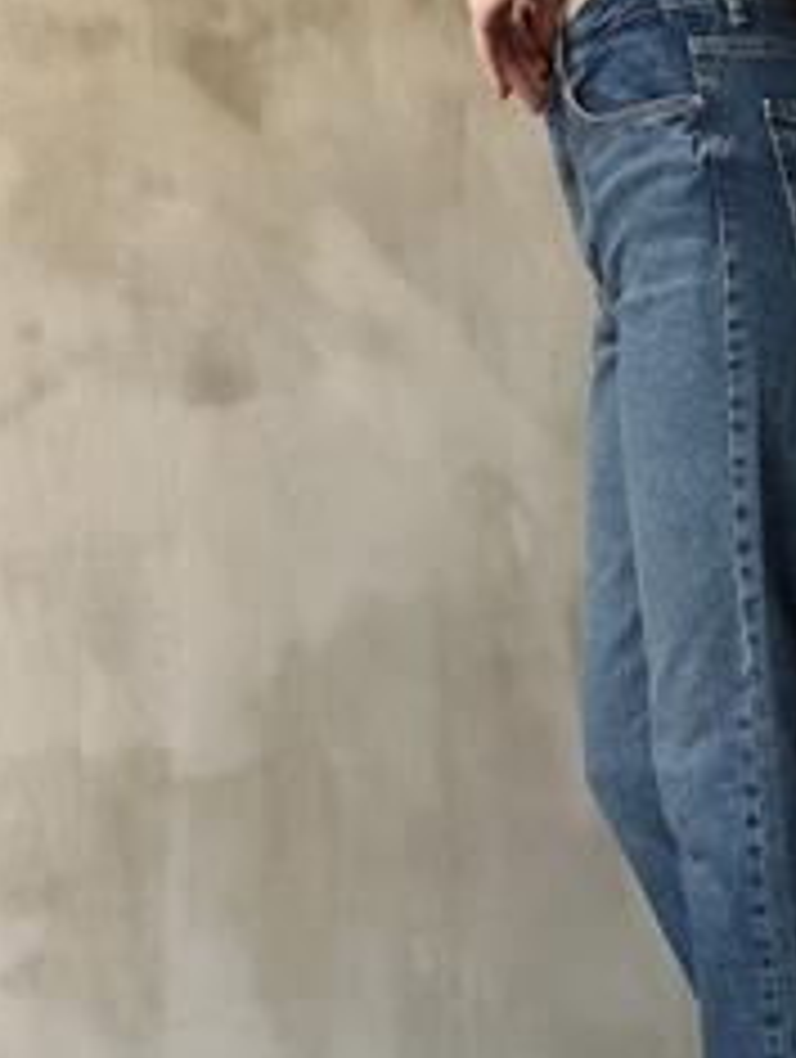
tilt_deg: +3.6
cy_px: 626
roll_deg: +0.4
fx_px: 2660
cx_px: 693
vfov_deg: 22.4
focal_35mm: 87
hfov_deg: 16.8
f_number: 1.78
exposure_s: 1/60
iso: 320
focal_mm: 6.86
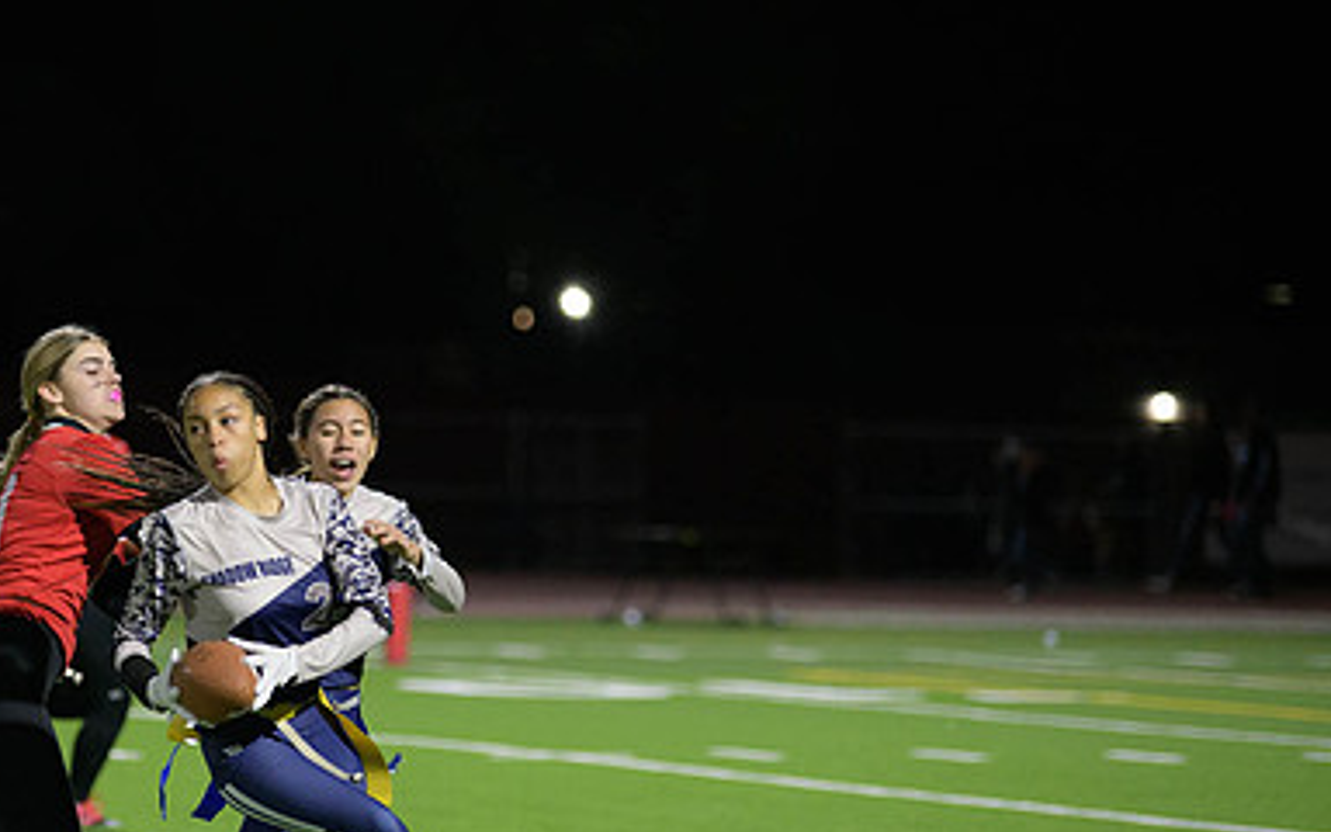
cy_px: 442
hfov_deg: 9.1
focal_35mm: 231
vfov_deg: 5.7
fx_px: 8379
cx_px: 395
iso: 3200
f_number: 2.8
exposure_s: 1/640
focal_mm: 150
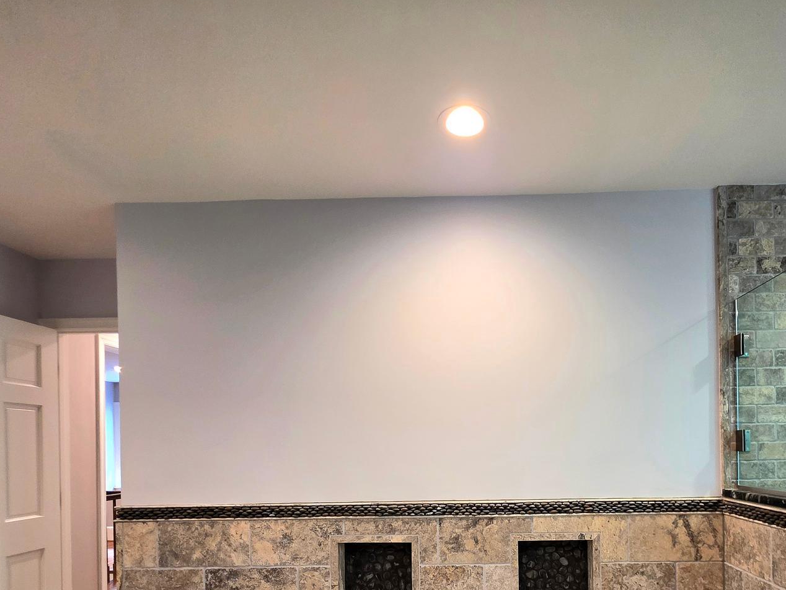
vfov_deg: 59.1
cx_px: 491
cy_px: 461
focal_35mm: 21
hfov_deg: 77.6
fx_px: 477
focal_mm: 2.2
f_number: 1.9
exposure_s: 1/60.2
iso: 200
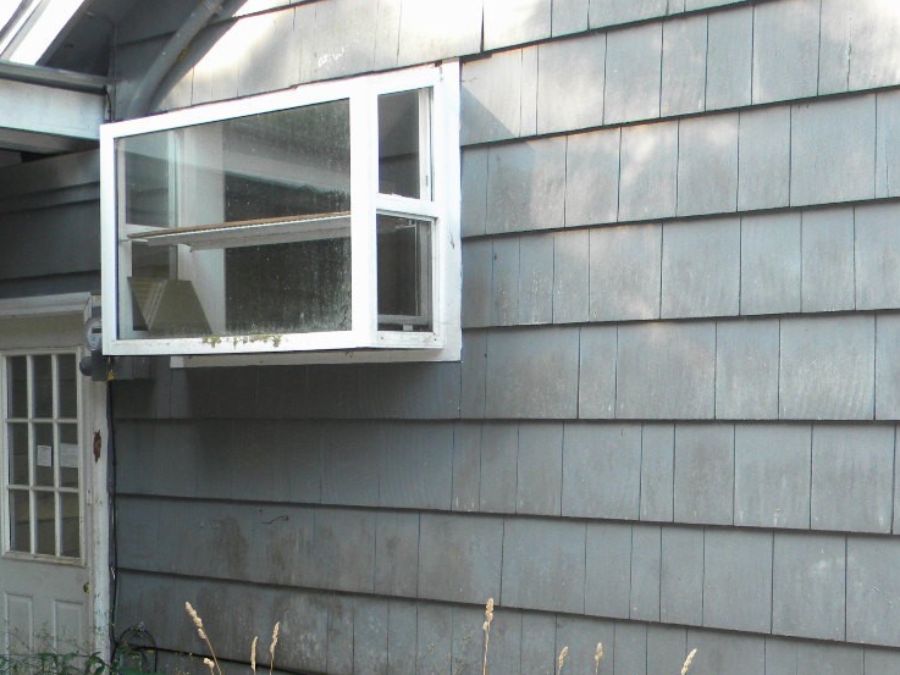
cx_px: 523
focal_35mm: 50
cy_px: 399
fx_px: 1300
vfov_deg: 29.1
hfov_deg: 38.1
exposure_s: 1/56
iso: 147
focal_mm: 6.4
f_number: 3.7
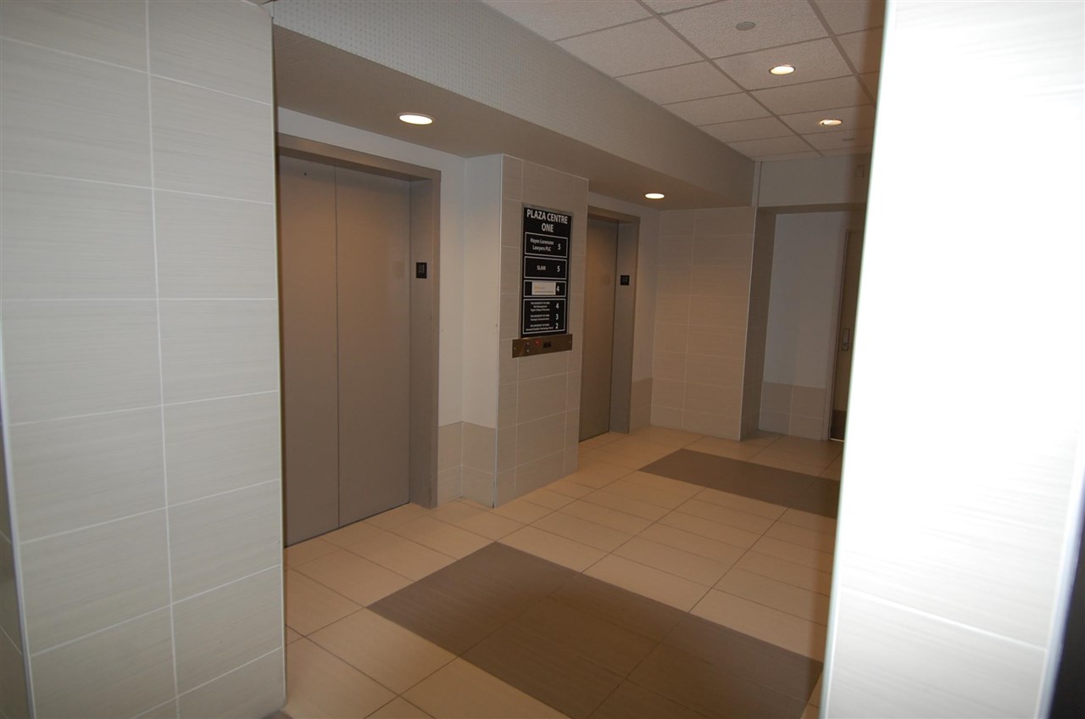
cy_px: 360
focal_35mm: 36
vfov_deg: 36.7
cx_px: 542
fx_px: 1083
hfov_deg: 53.2
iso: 400
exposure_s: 1/60
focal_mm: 24
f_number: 4
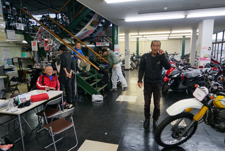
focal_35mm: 24
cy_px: 76
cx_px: 112
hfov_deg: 73.7
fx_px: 150
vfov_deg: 53.2
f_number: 4
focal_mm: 24
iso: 250
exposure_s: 1/60
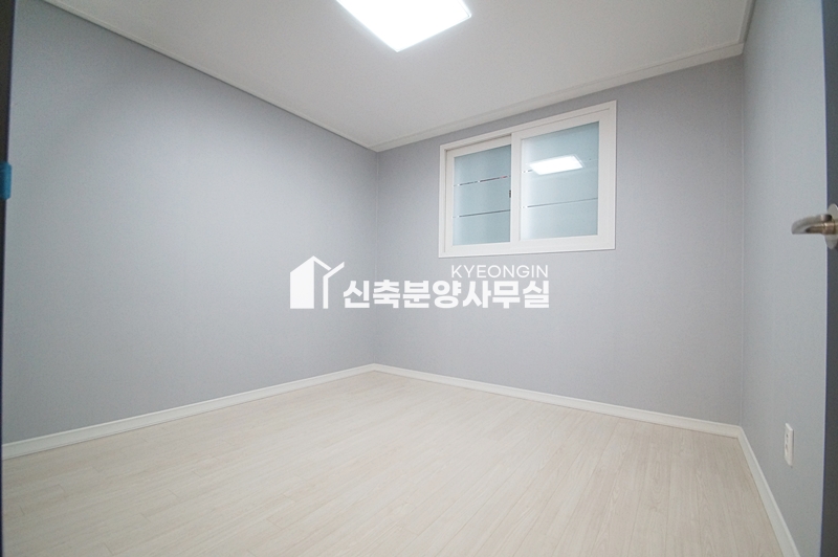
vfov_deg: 77.2
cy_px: 278
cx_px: 419
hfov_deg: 100.4
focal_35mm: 15
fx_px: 349
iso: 1600
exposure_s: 1/100
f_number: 4
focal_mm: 10
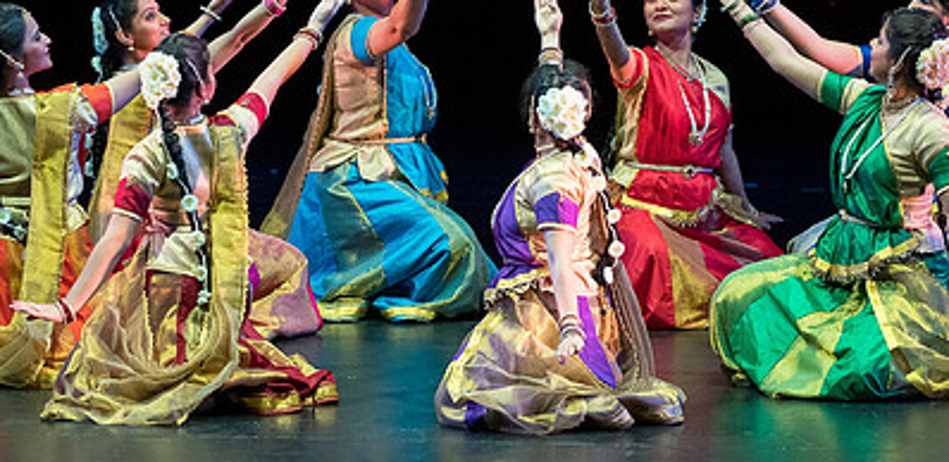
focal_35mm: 420
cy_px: 62
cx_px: 483
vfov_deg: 2.6
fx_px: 10247
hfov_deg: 5.3
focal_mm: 200
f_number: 4
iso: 6400
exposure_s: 1/100
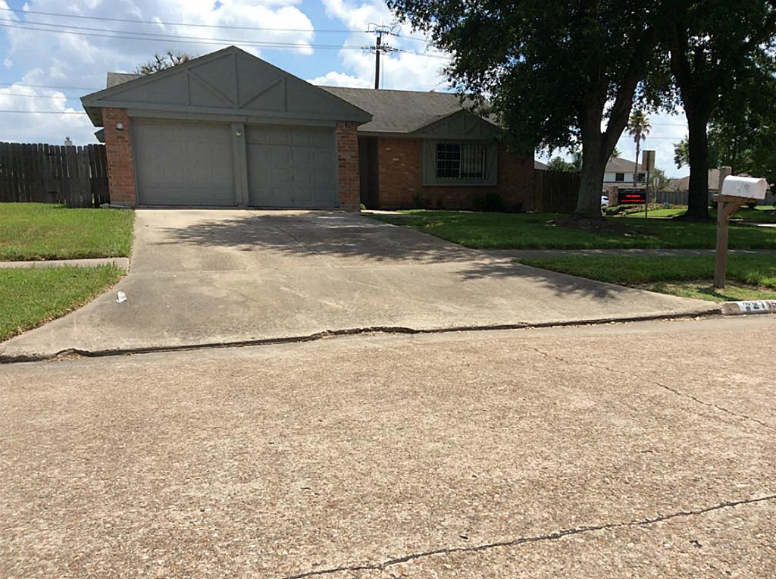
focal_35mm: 33
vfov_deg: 42.8
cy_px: 290
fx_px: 738
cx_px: 388
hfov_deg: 55.4
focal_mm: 3.3
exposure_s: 1/1590
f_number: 2.4
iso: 32
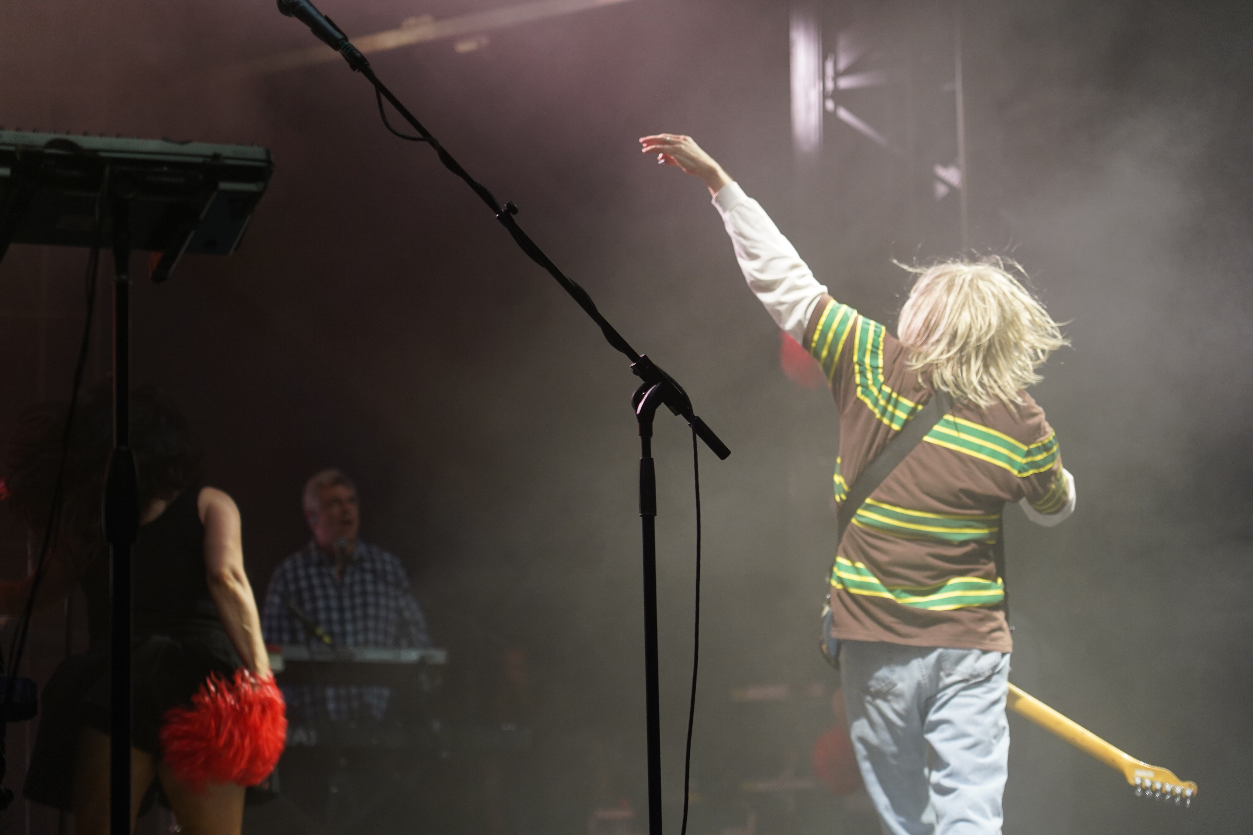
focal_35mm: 105
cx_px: 626
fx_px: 3654
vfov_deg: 13.0
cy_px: 418
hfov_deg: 19.5
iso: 1000
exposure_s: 1/160
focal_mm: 105
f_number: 4
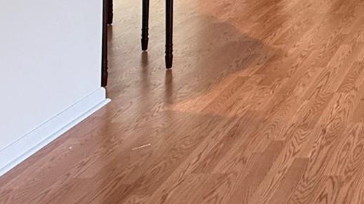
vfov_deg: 16.6
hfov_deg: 28.0
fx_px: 579
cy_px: -167
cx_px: 488
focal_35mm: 60
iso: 320
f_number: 2.2
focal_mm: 2.22
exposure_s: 1/120
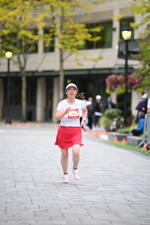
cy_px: 112
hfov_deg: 6.9
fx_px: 1249
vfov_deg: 10.3
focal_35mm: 200
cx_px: 75
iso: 640
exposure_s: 1/2000
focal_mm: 200
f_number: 2.8
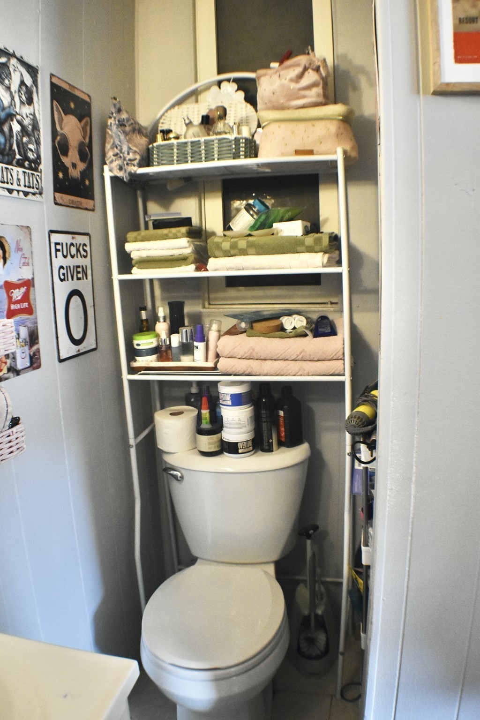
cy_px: 360
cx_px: 240
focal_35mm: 34
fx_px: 690
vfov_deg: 55.1
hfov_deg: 38.4
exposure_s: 1/125
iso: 2200
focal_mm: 23
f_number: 3.8
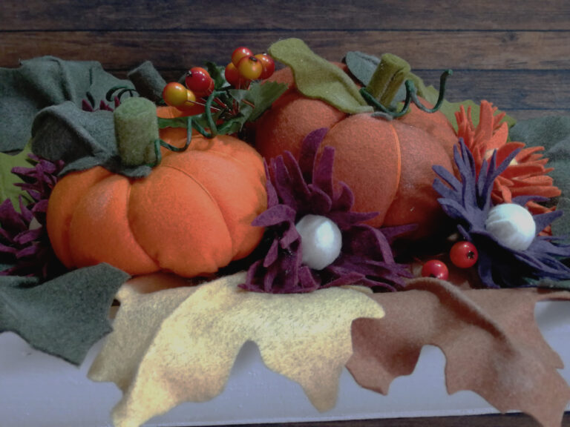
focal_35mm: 43
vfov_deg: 33.6
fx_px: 708
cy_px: 214
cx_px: 285
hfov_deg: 43.9
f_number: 1.8
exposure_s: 1/30
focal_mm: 3.96
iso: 160
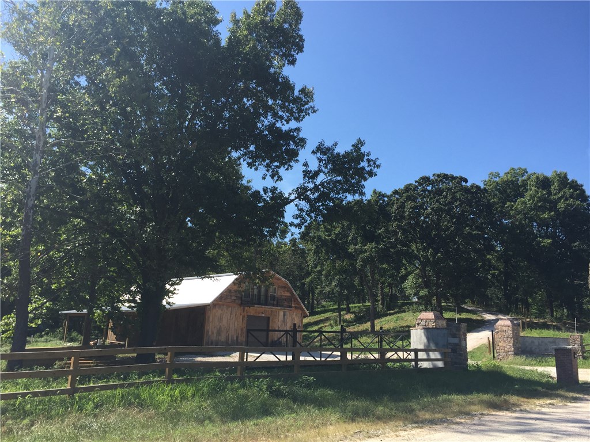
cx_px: 295
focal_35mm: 29
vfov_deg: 48.2
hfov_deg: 61.7
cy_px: 221
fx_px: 494
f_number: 2.2
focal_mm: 4.15
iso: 32
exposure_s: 1/1276
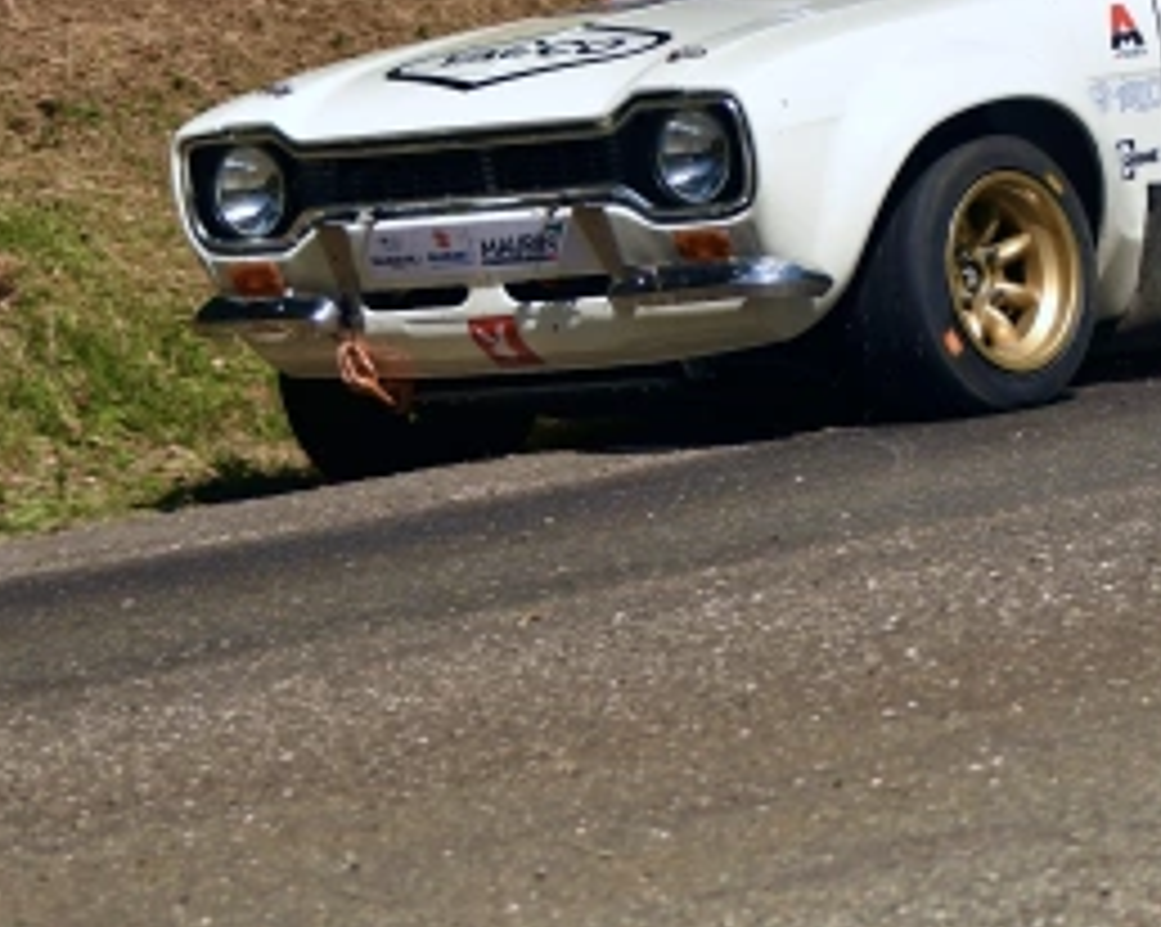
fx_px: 10507
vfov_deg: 5.0
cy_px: 110
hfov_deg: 6.3
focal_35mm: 306
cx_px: 1296
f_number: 2.8
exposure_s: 1/1250
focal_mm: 70
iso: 100
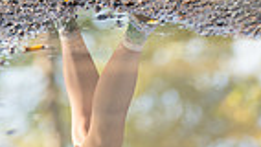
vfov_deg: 4.2
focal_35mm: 282
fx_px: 1952
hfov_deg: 7.6
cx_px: 53
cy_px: -186
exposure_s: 1/800
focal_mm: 85
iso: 160
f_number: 1.2
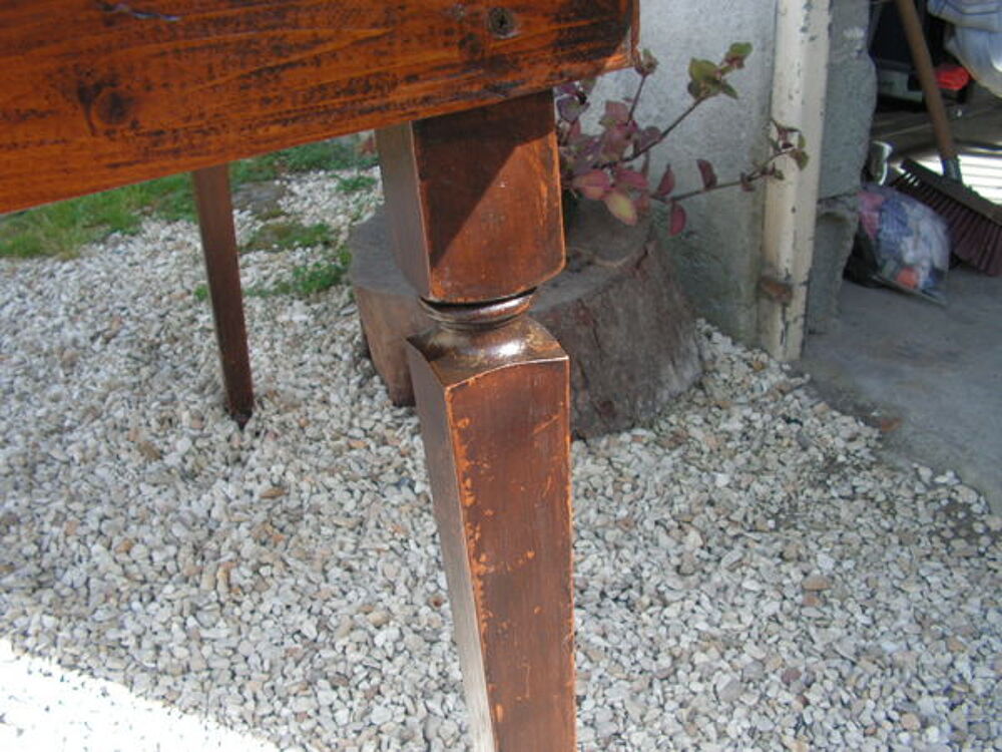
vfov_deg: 39.7
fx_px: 1042
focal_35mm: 36
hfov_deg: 51.4
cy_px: 376
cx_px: 501
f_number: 3.2
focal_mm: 6
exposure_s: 1/100
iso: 50
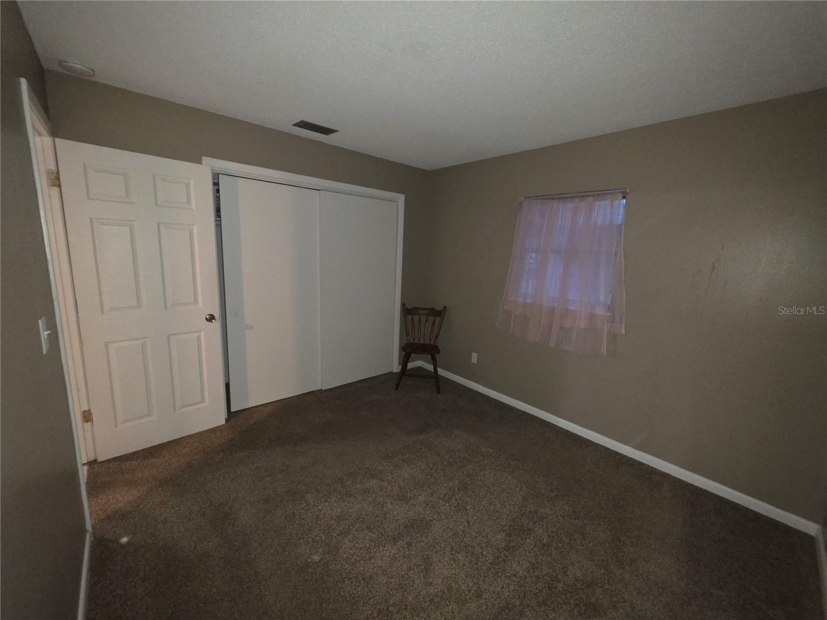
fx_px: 311
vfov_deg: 89.9
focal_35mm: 13
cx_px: 414
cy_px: 310
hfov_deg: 106.2
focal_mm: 2.2
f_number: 1.9
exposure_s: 1/28.9
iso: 400
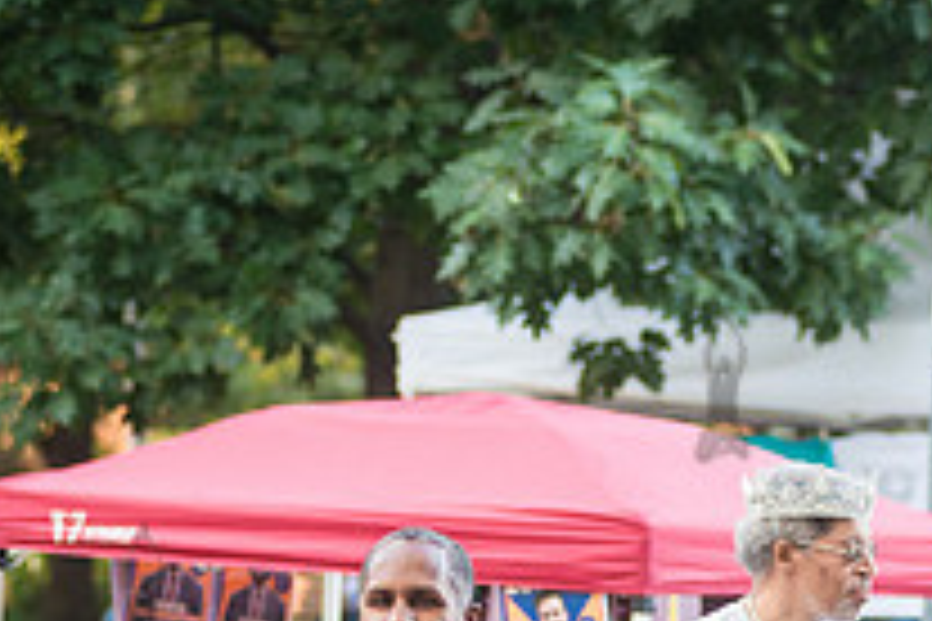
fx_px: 7248
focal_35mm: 280
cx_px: 720
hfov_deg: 7.3
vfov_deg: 4.9
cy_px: 817
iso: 800
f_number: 3.5
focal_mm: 100
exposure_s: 1/160
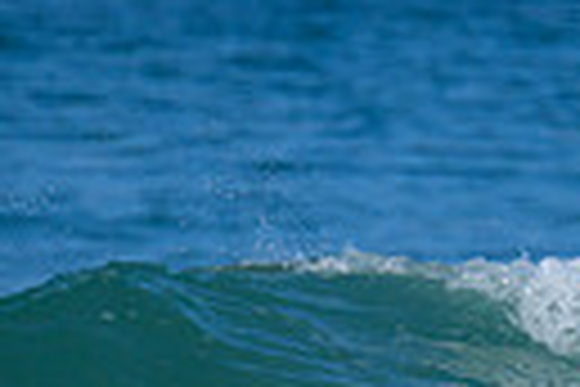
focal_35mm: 2739
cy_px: 259
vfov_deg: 0.5
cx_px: 1124
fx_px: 44125
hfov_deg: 0.8
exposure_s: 1/2000
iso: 360
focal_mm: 610
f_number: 11
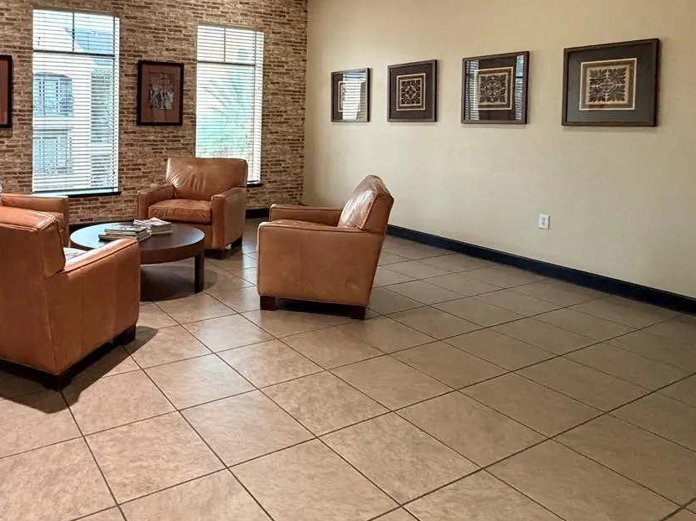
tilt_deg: -3.6
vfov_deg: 49.7
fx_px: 543
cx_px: 192
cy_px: 143
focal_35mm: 27
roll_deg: -0.7
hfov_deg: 62.4
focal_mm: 2.22
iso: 500
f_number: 2.2
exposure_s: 1/60
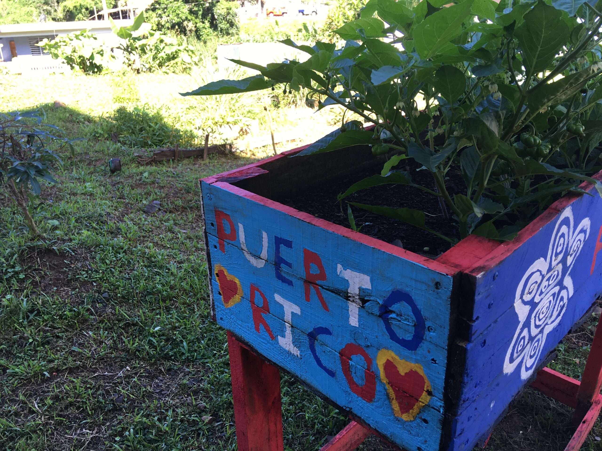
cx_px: 301
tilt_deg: -20.3
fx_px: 504
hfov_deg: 61.7
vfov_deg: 48.2
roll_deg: +3.7
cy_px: 226
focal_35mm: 29
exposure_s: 1/138
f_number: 2.2
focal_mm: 4.15
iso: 25
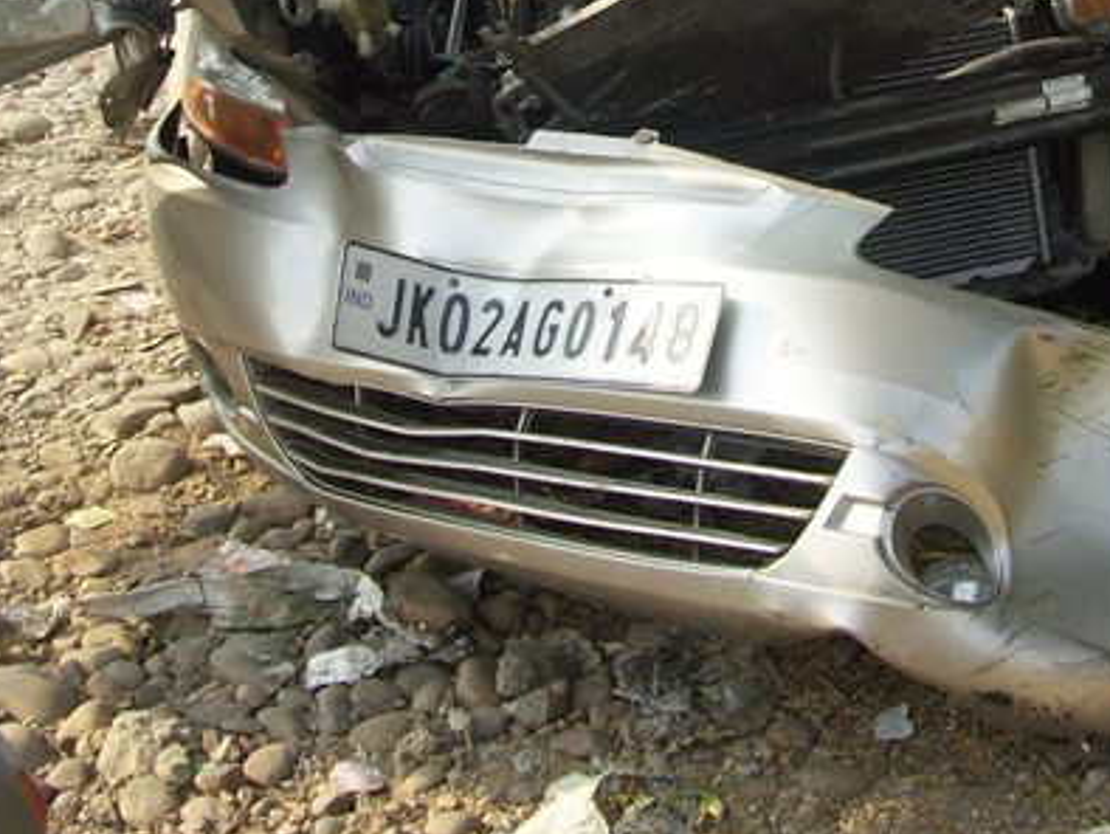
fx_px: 2214
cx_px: 789
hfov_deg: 27.9
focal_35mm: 69
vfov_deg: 20.6
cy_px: -3
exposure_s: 1/320
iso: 80
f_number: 2.9
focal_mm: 5.7
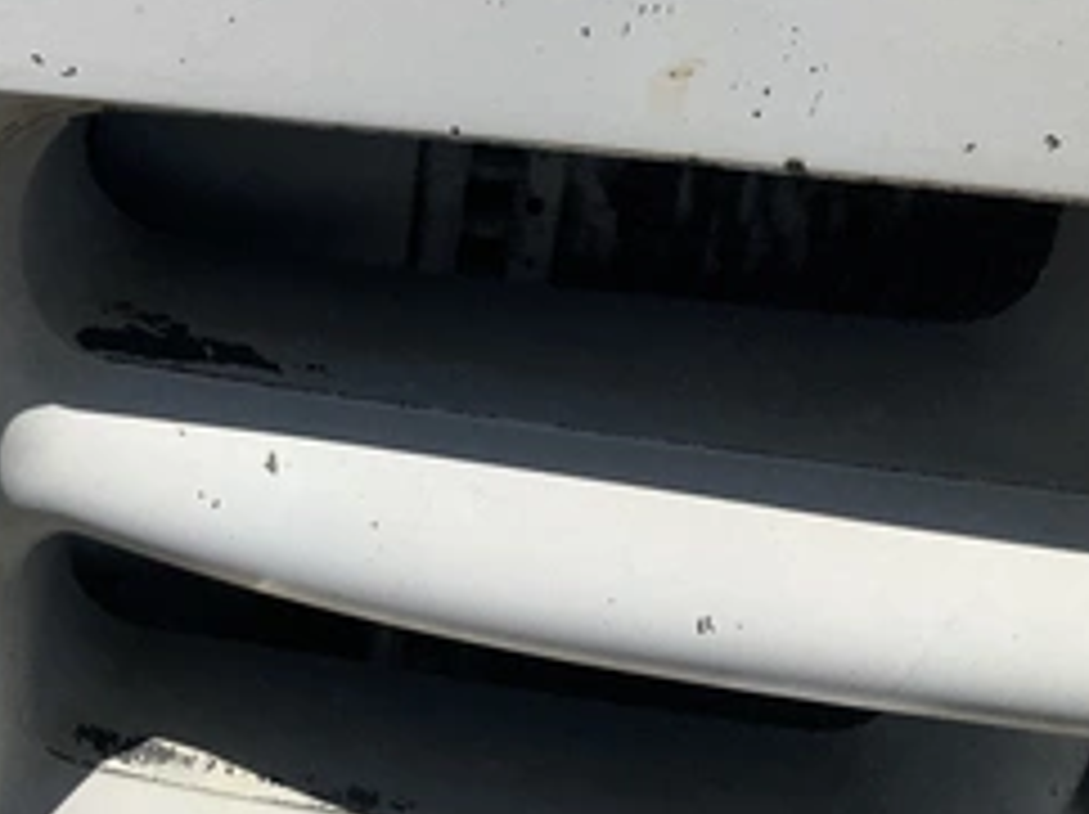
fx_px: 1509
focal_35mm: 48
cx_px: 220
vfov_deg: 30.2
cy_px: 463
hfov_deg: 38.2
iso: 25
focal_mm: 3
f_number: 1.8
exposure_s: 1/4785
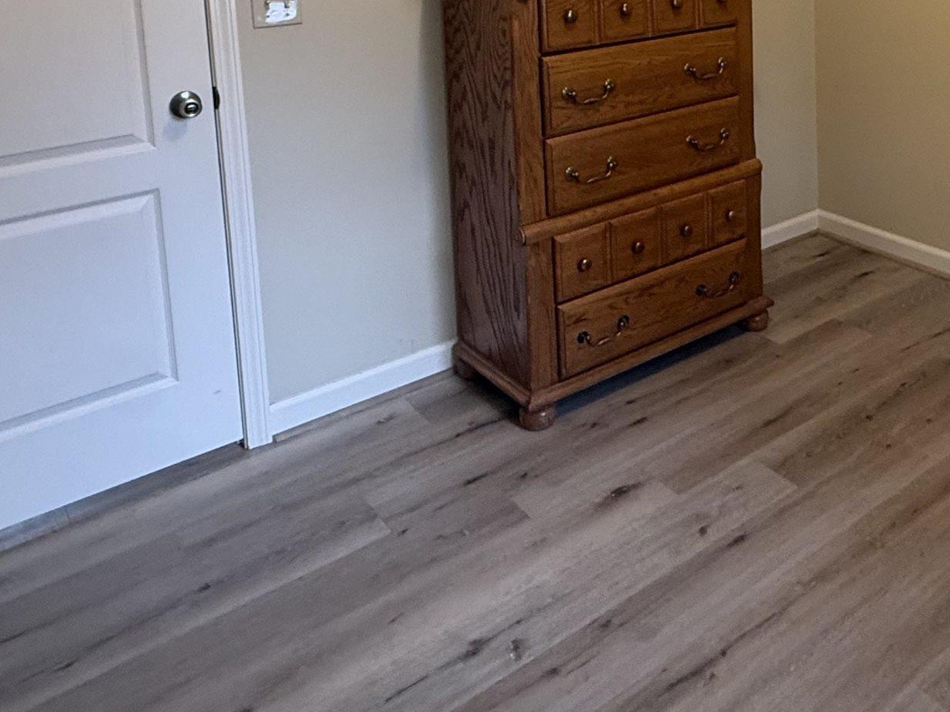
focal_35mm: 35
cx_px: 797
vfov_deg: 36.3
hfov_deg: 48.7
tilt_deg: -7.1
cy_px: -13
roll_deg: +1.0
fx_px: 961
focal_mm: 2.22
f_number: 2.2
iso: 250
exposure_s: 1/60
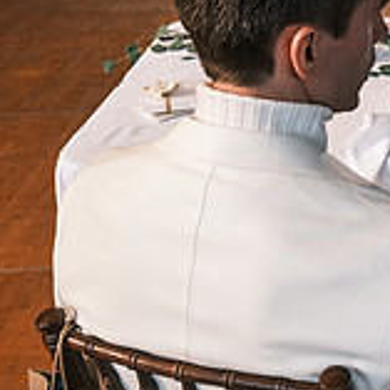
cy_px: -68
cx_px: 561
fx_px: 1083
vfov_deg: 19.3
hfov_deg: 18.4
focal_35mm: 85
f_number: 3.2
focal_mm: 18
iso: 640
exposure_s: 1/250
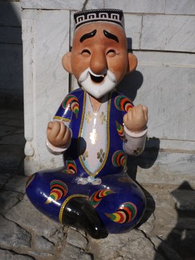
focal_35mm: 40
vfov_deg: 46.8
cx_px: 98
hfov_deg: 36.0
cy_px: 130
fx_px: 300
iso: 100
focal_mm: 20
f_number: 4
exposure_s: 1/4000
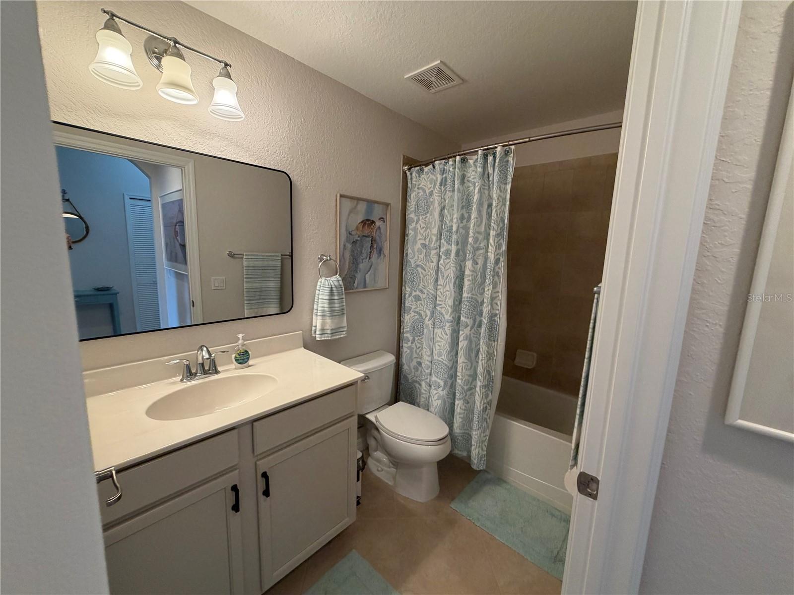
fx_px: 321
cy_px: 298
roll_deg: -1.9
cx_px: 397
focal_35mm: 14
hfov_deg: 102.1
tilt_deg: -8.4
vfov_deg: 85.7
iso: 200
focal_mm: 2.22
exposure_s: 1/60
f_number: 2.2
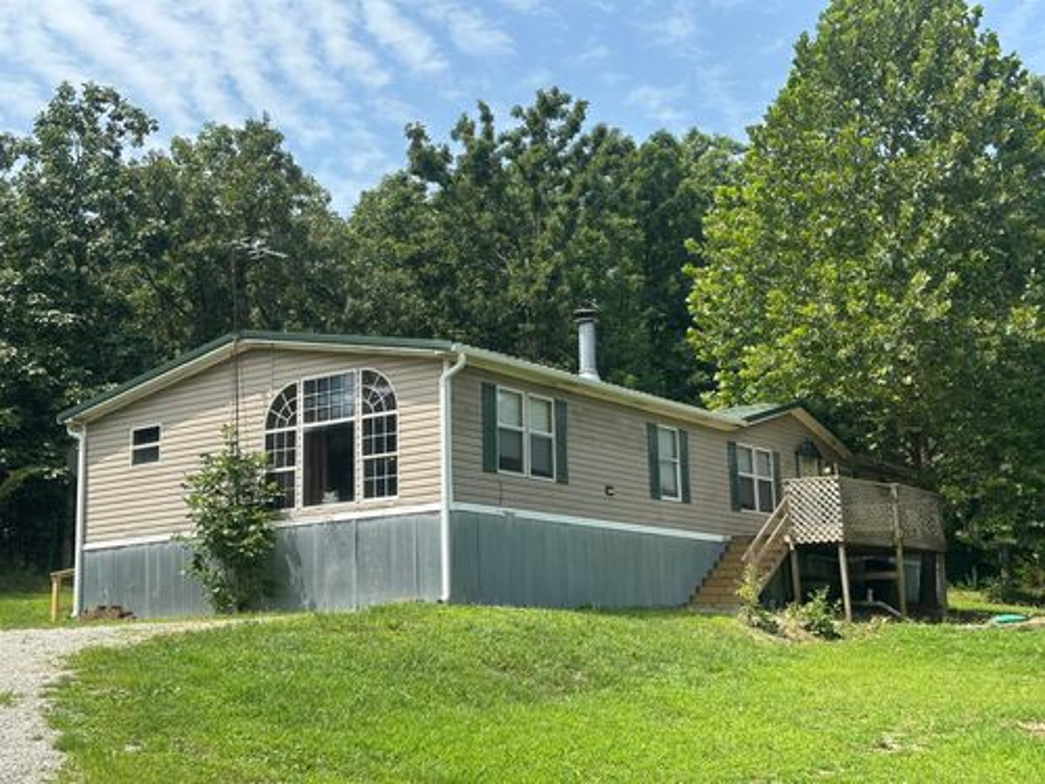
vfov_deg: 30.3
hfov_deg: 39.7
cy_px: 392
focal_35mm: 48
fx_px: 1449
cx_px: 522
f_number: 1.78
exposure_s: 1/2252
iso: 64
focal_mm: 6.86
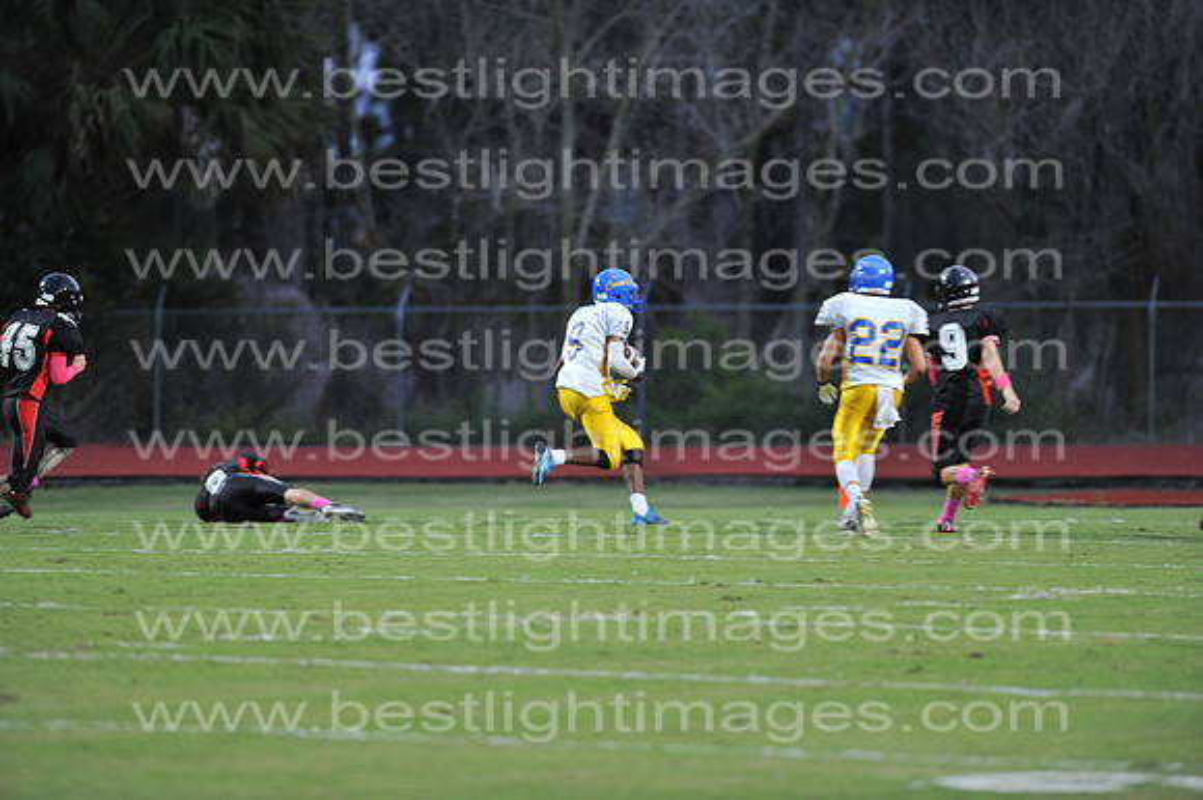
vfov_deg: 4.6
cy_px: 400
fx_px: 10019
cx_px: 602
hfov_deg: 6.9
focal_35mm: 300
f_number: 4
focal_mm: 300
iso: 3200
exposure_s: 1/250
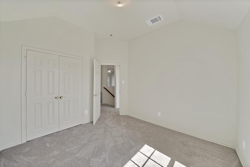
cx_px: 125
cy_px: 84
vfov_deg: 90.0
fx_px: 83
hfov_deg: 112.6
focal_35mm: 12
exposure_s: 1/40
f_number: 9
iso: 640
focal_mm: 12
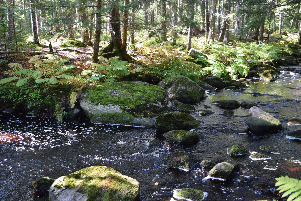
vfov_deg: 34.2
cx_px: 150
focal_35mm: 39
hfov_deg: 49.6
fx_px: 326
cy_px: 100
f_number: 4.2
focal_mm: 26
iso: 400
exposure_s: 1/80
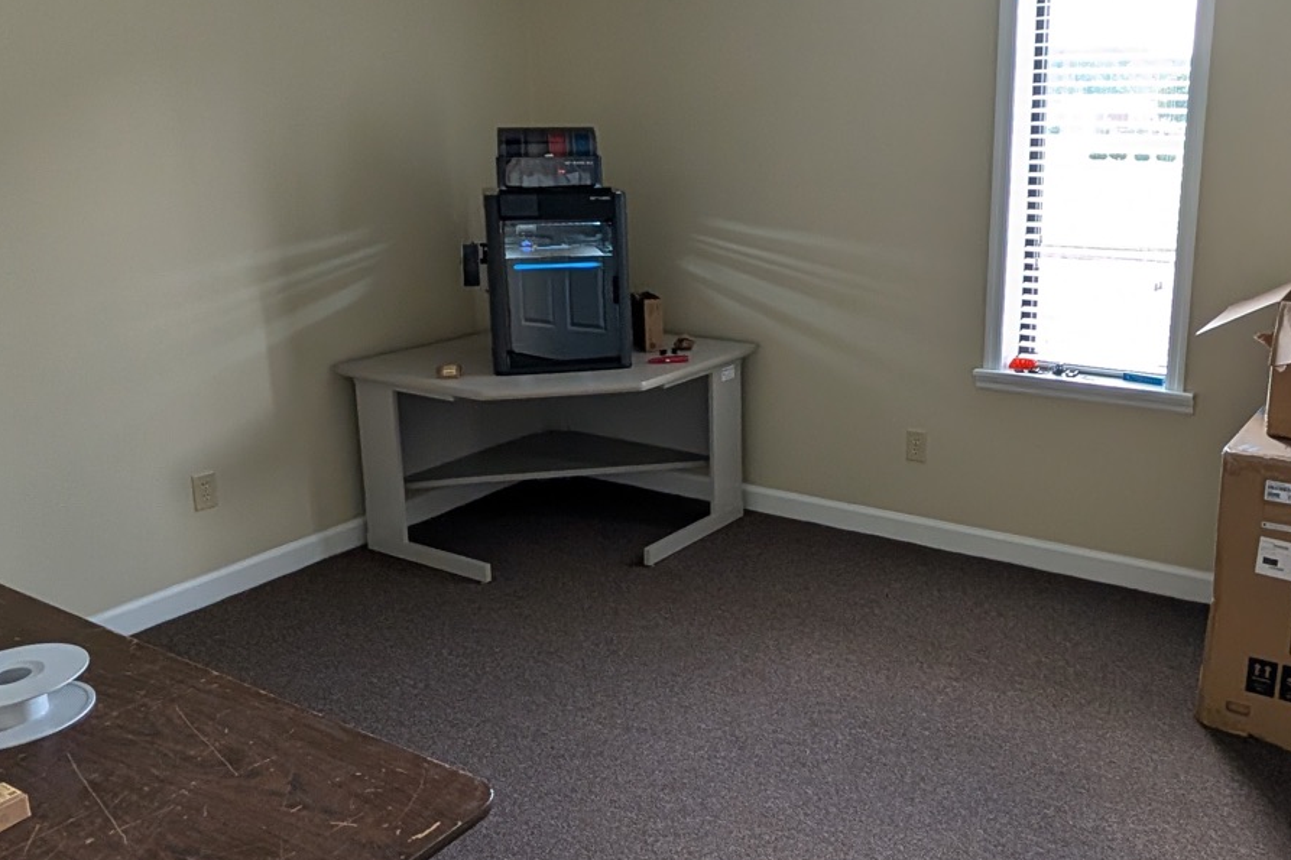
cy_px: 374
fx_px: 1004
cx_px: 766
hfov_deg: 65.0
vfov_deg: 46.3
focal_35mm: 28
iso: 117
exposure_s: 1/60
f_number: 1.7
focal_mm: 2.02
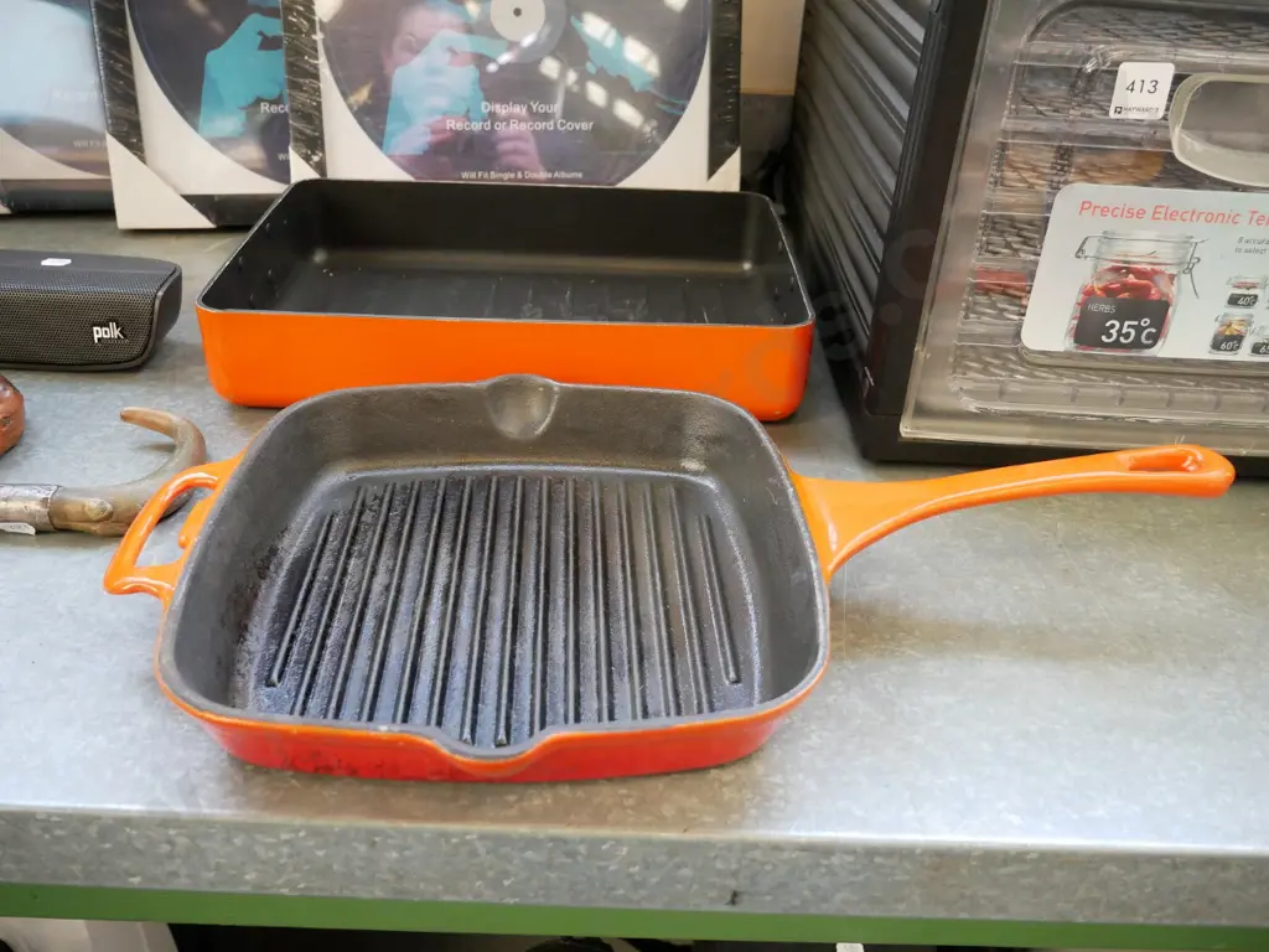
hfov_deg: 60.0
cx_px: 634
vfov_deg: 46.8
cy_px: 476
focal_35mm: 30
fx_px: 1100
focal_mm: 15
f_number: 4
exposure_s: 1/60
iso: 2000
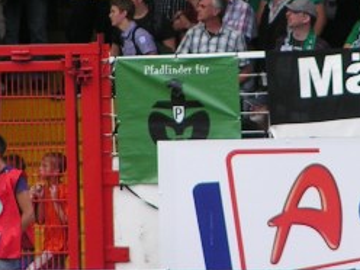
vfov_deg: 1.2
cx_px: 228
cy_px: 12
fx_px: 12729
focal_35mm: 1224
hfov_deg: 1.6
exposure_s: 1/400
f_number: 3.5
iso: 50
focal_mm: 58
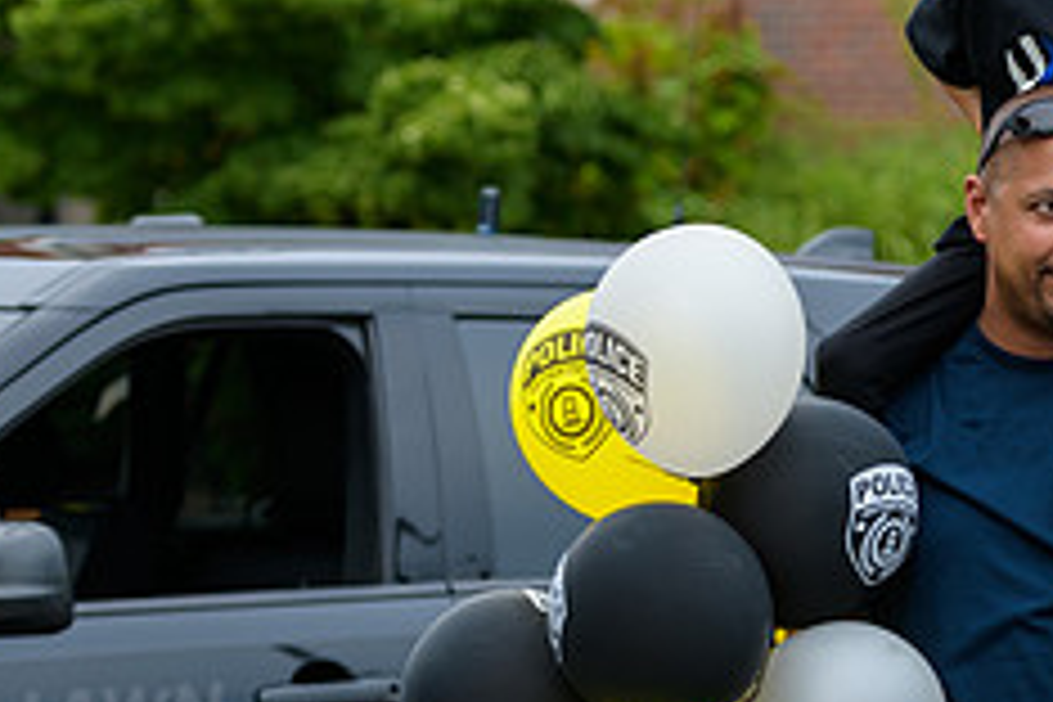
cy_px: 416
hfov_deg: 9.6
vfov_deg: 6.4
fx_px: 6230
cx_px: 1022
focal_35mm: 213
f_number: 3.2
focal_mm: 86
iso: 200
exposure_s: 1/200
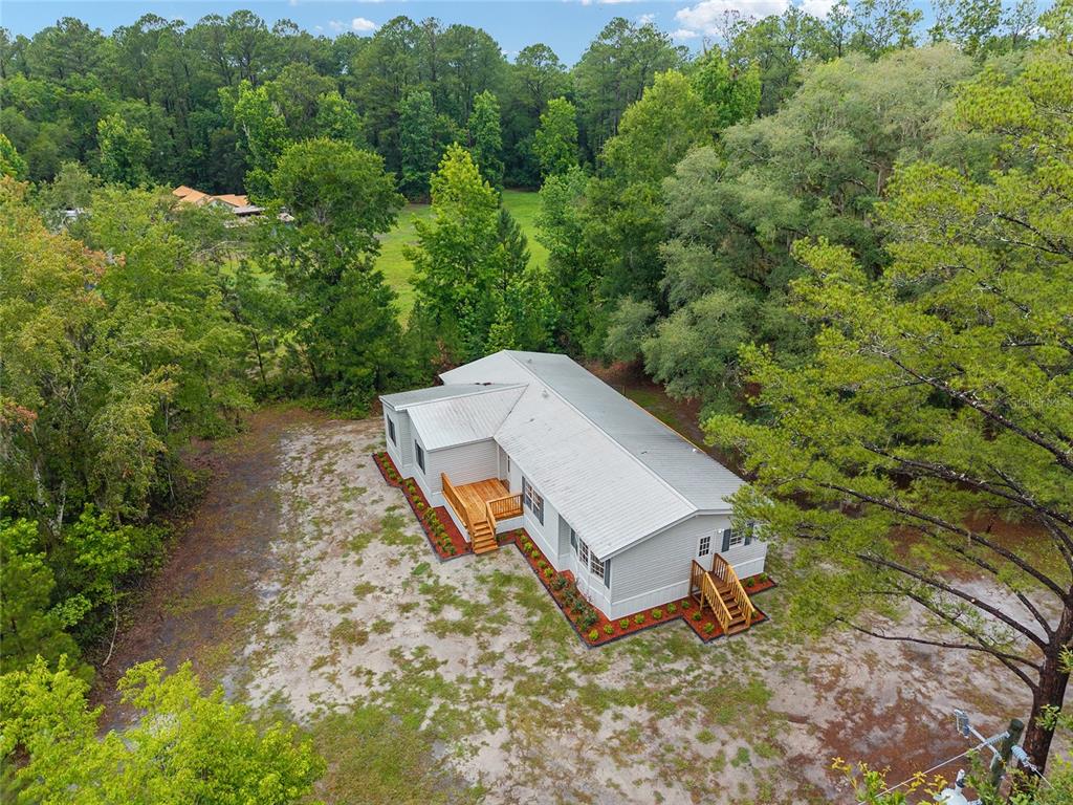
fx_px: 744
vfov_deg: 56.8
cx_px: 536
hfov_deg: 71.6
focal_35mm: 24
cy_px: 402
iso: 100
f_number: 1.8
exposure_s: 1/500
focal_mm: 8.67
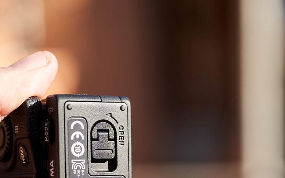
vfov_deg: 11.6
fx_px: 862
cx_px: 139
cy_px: 205
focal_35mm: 111
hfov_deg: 18.8
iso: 200
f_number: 3.5
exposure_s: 1/1250
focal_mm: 70
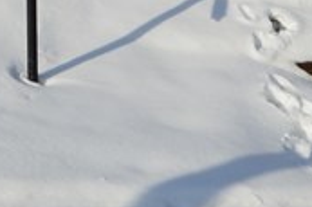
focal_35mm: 188
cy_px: -423
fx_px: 1628
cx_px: -199
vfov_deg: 6.6
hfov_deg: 10.5
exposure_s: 1/500
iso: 180
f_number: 11
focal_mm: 20
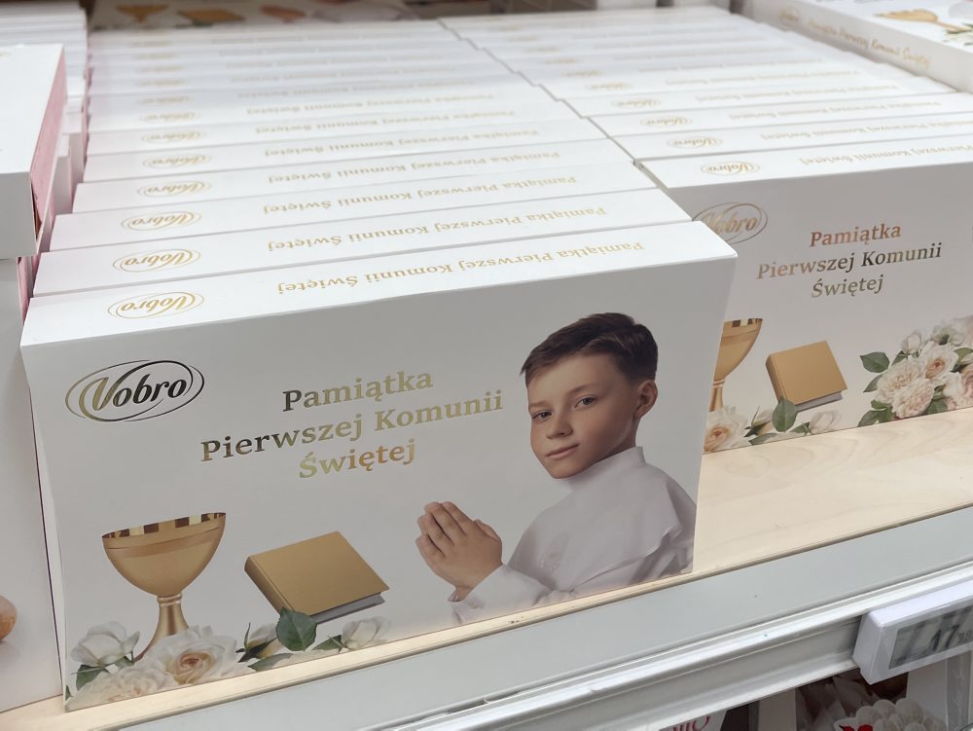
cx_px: 486
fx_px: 731
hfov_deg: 67.3
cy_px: 366
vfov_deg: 53.1
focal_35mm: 26
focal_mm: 4.2
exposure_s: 1/100
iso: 32
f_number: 1.6
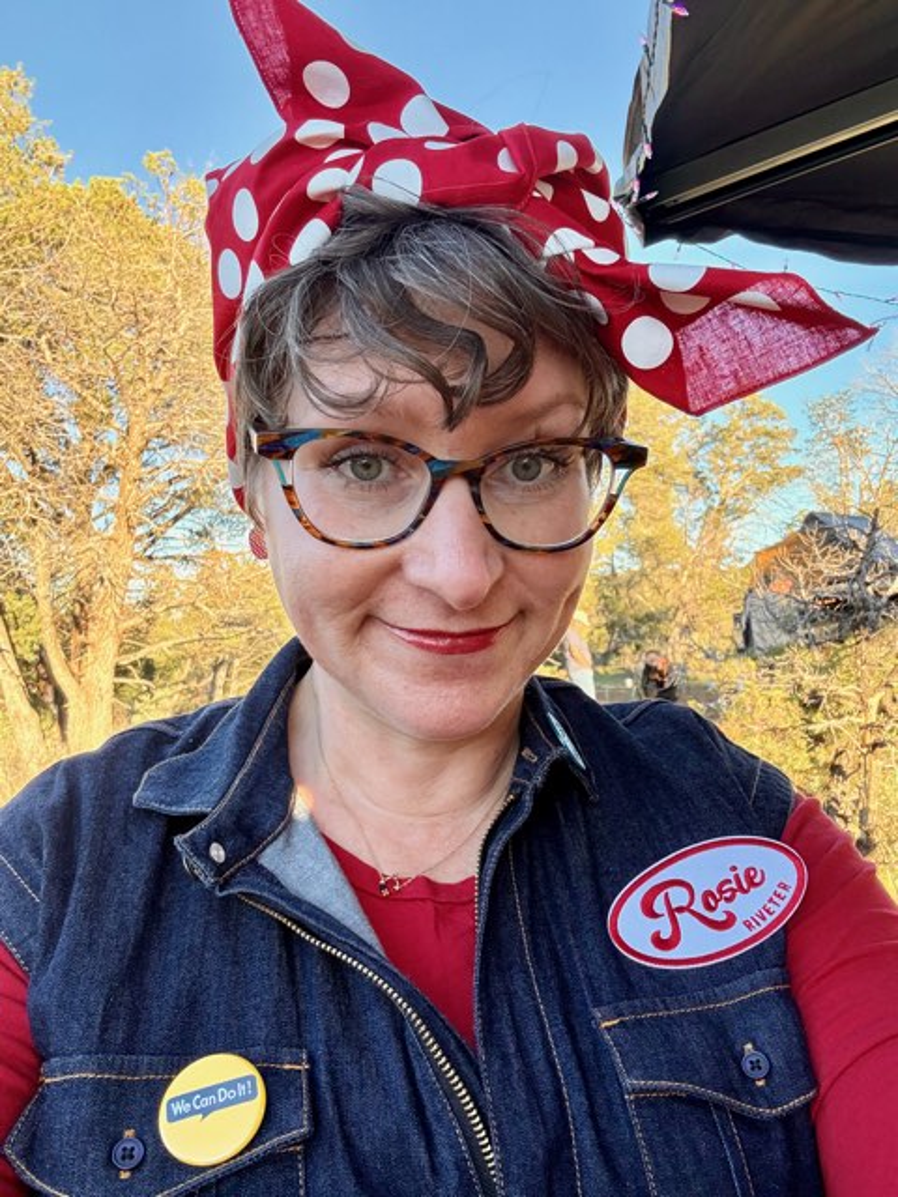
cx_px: 449
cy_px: 598
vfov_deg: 60.0
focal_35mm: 30
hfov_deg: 46.8
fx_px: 1038
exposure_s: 1/200
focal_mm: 2.69
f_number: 1.9
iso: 80
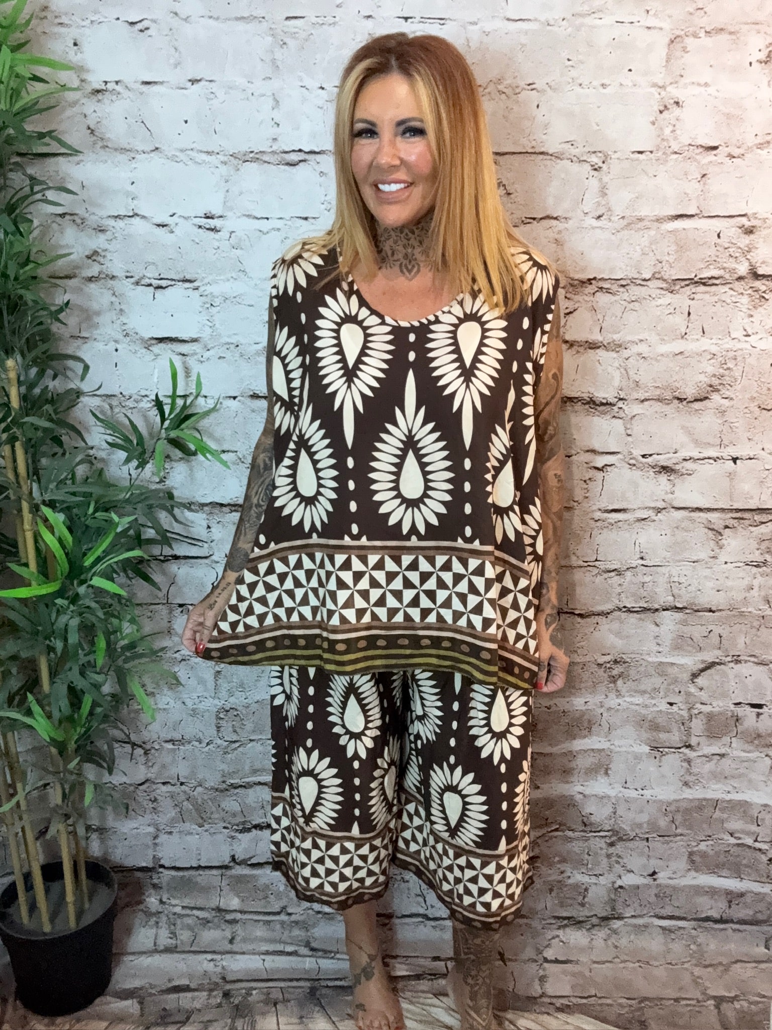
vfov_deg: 60.0
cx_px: 386
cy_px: 515
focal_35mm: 30
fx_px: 892
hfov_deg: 46.8
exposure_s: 1/33
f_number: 1.9
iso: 200
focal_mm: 2.69
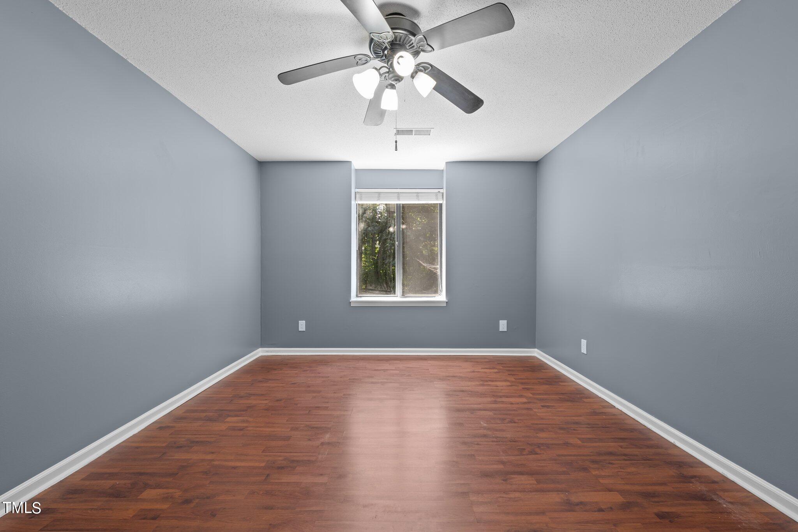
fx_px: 310
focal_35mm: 14
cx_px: 399
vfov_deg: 81.2
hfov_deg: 104.3
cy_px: 266
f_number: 8
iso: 200
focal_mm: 14
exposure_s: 1/2
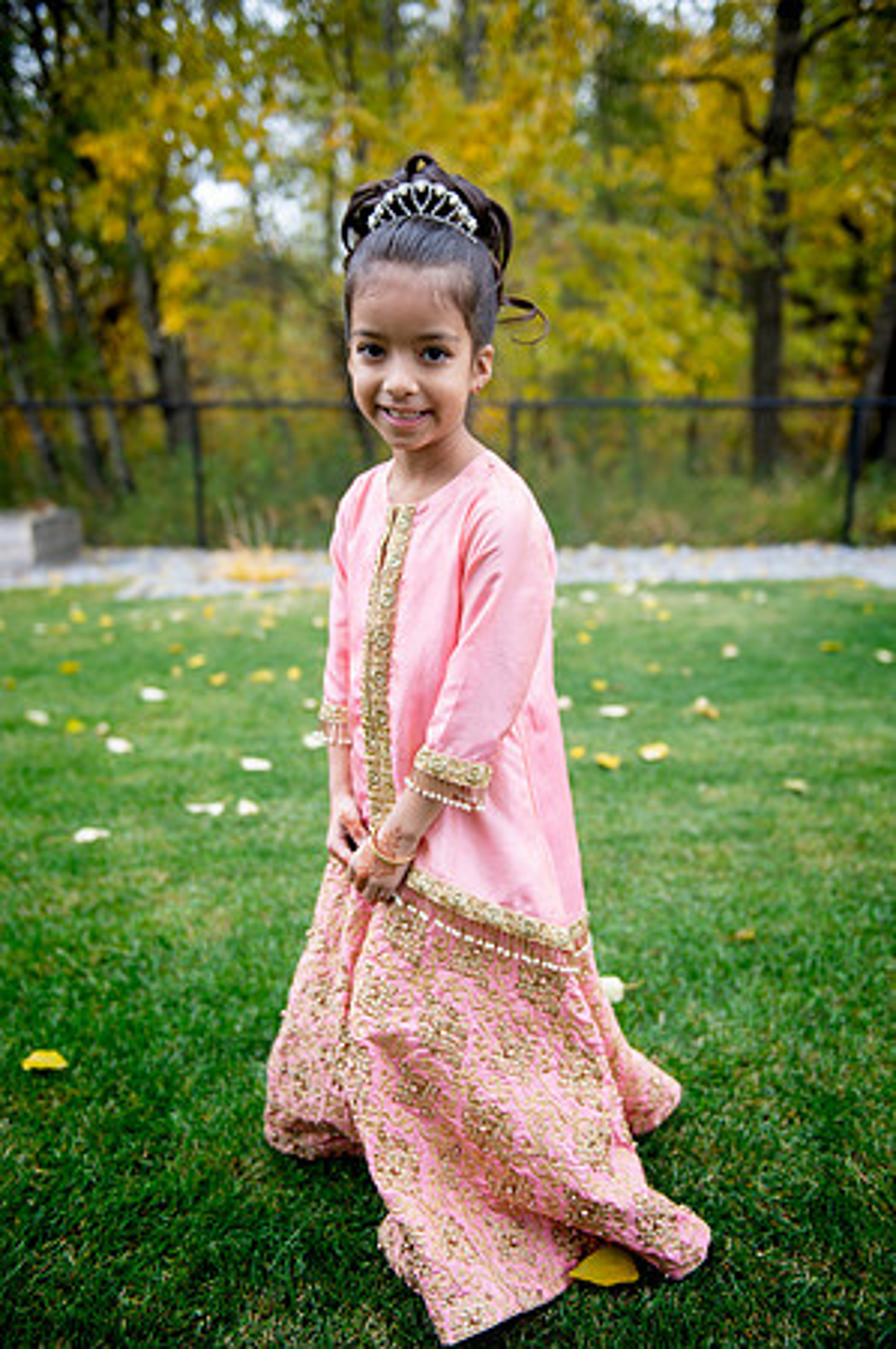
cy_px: 674
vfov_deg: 58.8
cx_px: 448
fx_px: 1197
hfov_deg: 41.0
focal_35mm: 32
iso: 100
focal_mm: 32
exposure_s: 1/200
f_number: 2.8
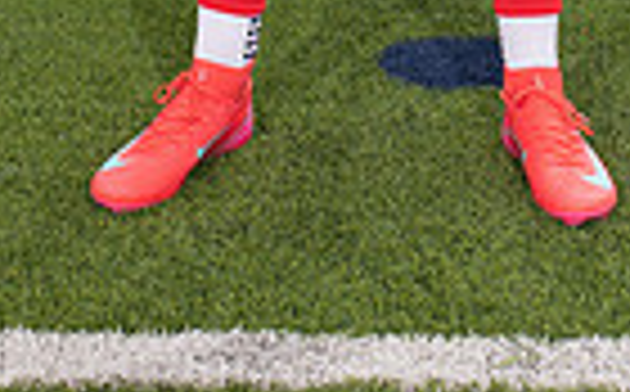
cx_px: 405
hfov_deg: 17.7
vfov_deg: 9.6
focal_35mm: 118
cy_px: -599
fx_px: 2023
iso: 125
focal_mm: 36
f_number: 7.1
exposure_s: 1/400
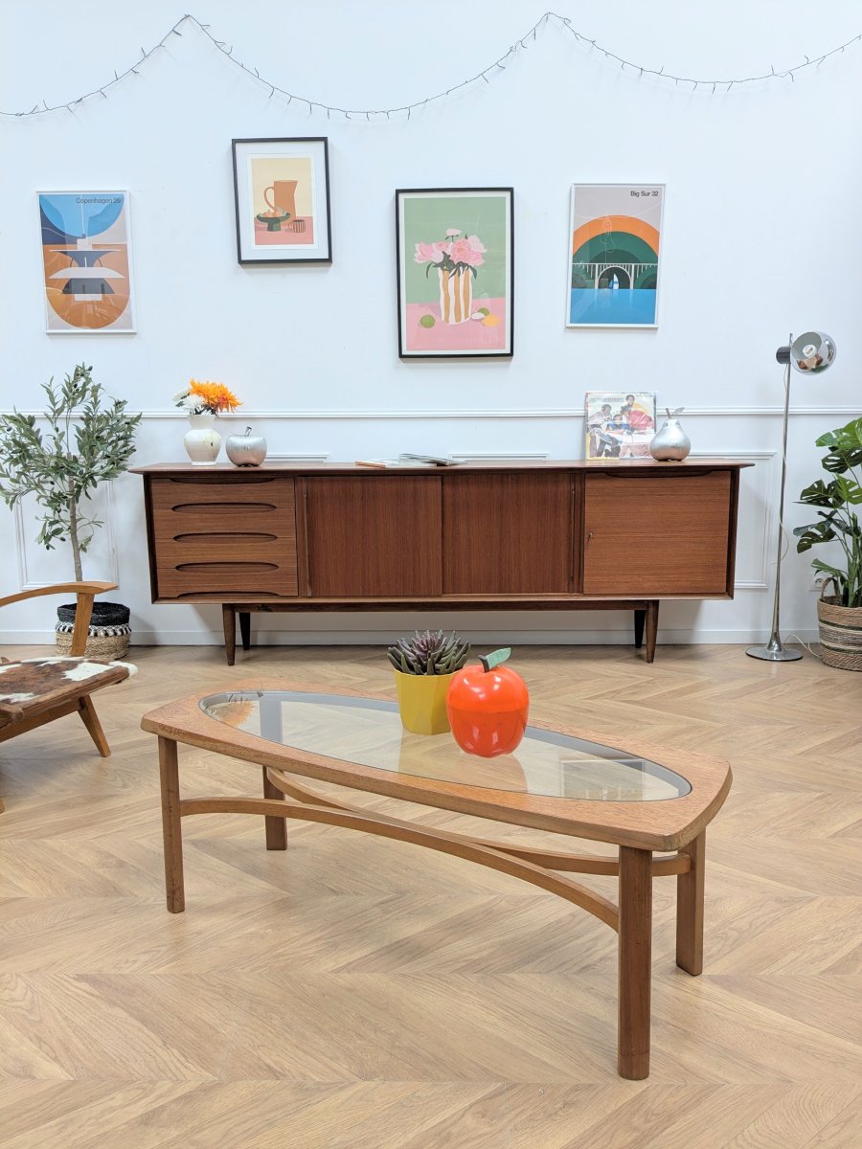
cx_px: 431
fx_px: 896
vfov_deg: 65.3
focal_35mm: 27
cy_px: 574
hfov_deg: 51.4
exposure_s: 1/108
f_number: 1.73
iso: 60
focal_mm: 4.38
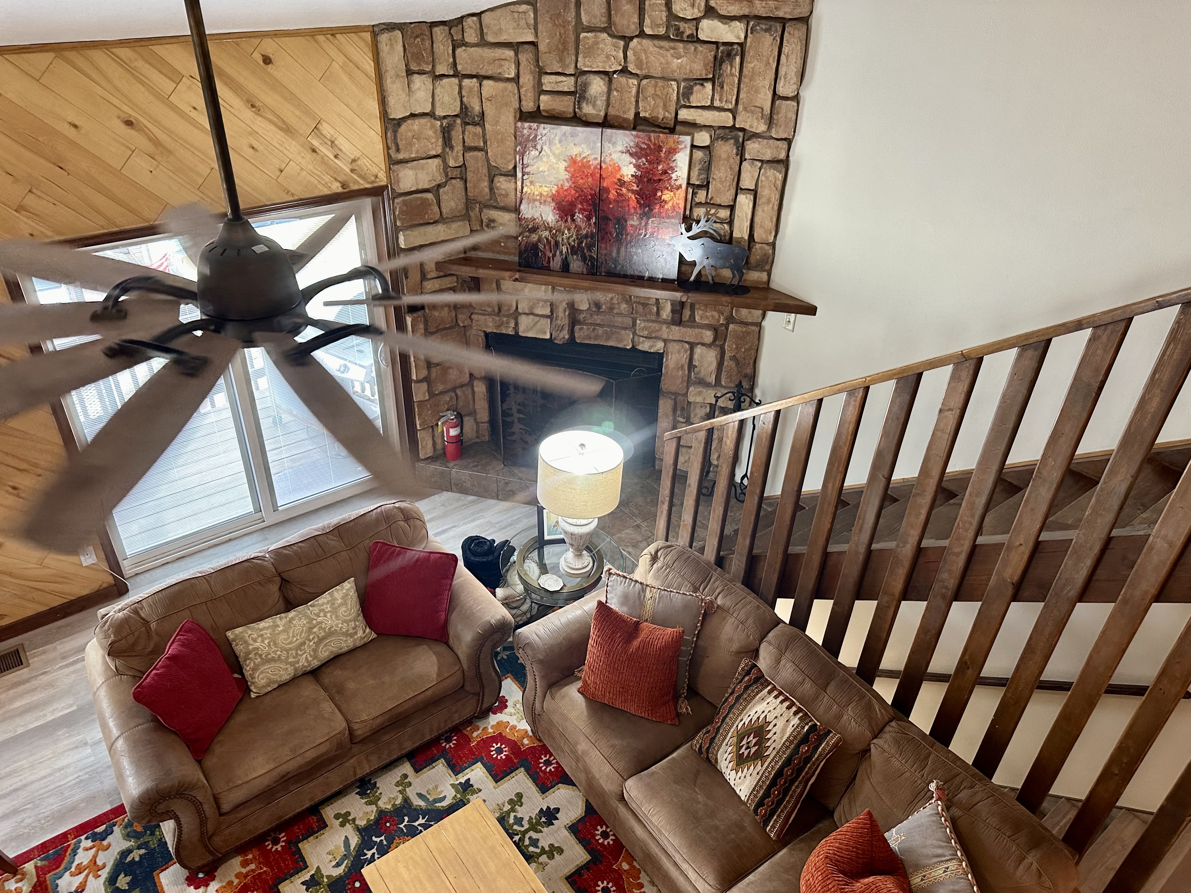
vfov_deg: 56.8
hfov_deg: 71.6
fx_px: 826
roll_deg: -2.6
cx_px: 596
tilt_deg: -32.9
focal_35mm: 24
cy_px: 446
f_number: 1.78
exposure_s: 1/60
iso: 250
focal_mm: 6.86
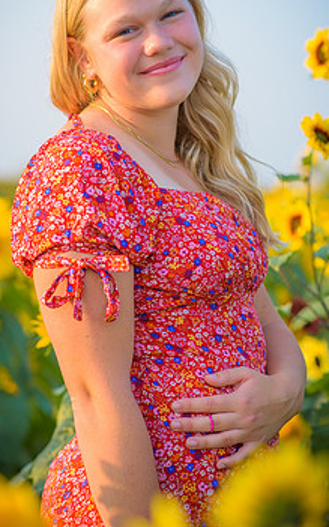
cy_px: 198
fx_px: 1594
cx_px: 158
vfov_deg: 18.7
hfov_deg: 11.8
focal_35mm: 111
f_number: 2.8
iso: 100
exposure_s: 1/500
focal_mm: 85
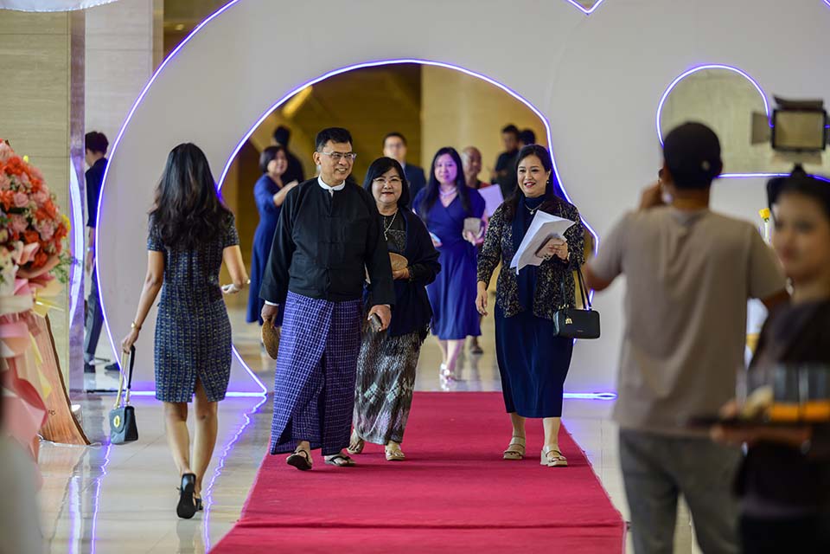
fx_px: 4611
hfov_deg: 10.3
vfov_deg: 6.9
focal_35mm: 200
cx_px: 415
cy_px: 277
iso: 720
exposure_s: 1/200
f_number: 2.8
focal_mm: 200
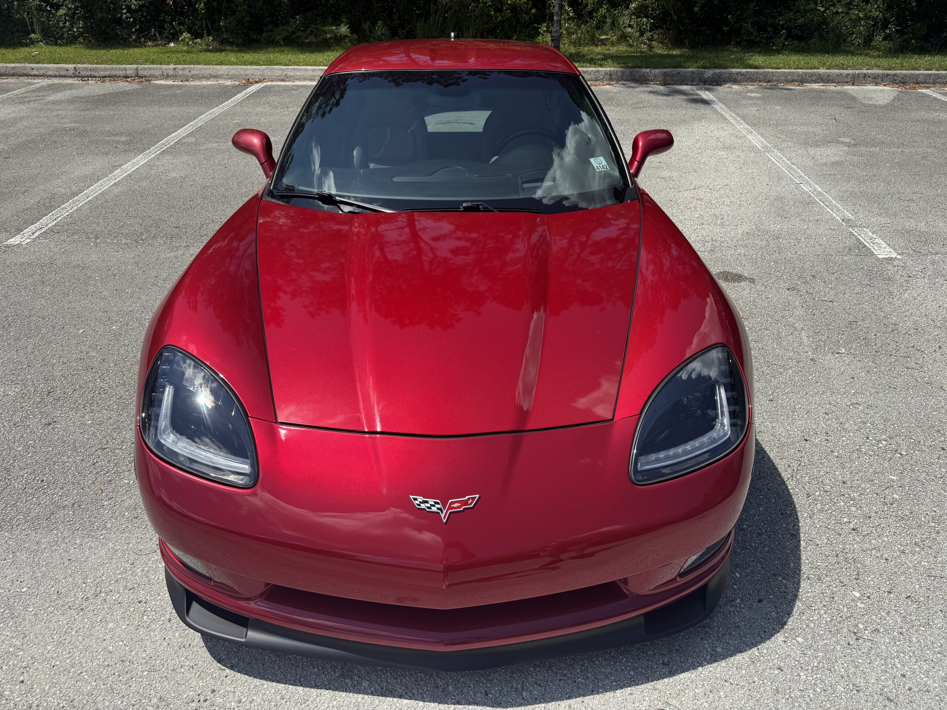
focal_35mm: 24
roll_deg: -1.0
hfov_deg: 71.6
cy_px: 355
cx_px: 474
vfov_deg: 56.8
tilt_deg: -30.6
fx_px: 657
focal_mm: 6.76
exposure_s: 1/4975
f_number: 1.78
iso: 80
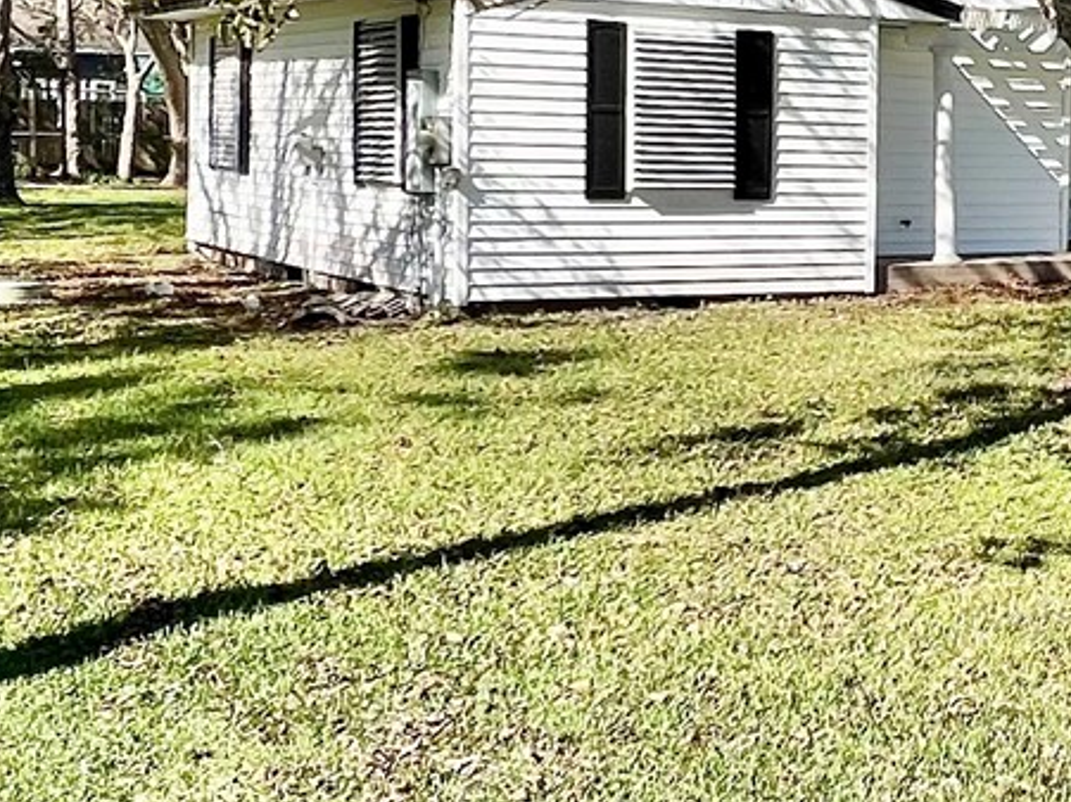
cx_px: 1161
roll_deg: -1.3
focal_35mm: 59
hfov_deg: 29.6
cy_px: 206
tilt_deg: -2.3
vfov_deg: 24.5
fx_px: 1825
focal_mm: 1.57
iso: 32
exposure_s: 1/1043
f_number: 1.8
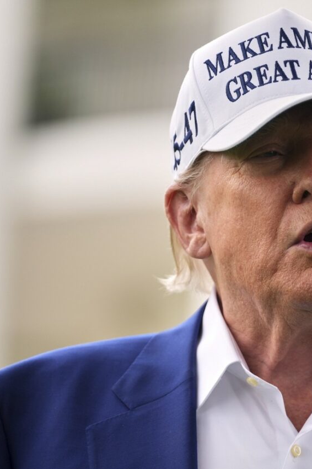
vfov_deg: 6.1
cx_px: 288
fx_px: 4407
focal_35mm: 339
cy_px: 235
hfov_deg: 4.1
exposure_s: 1/500
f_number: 4
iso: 400
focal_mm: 225
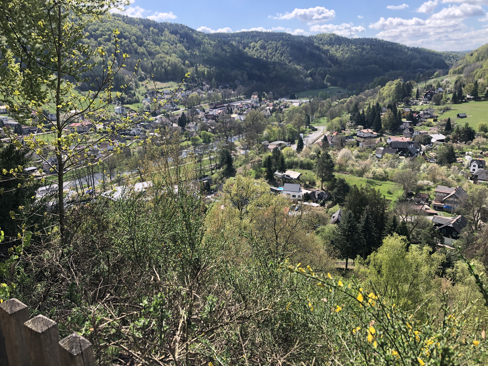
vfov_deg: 49.7
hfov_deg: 63.4
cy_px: 183
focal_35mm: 28
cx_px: 244
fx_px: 395
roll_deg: +2.2
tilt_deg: -16.4
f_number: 1.8
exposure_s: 1/906
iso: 20
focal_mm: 3.99
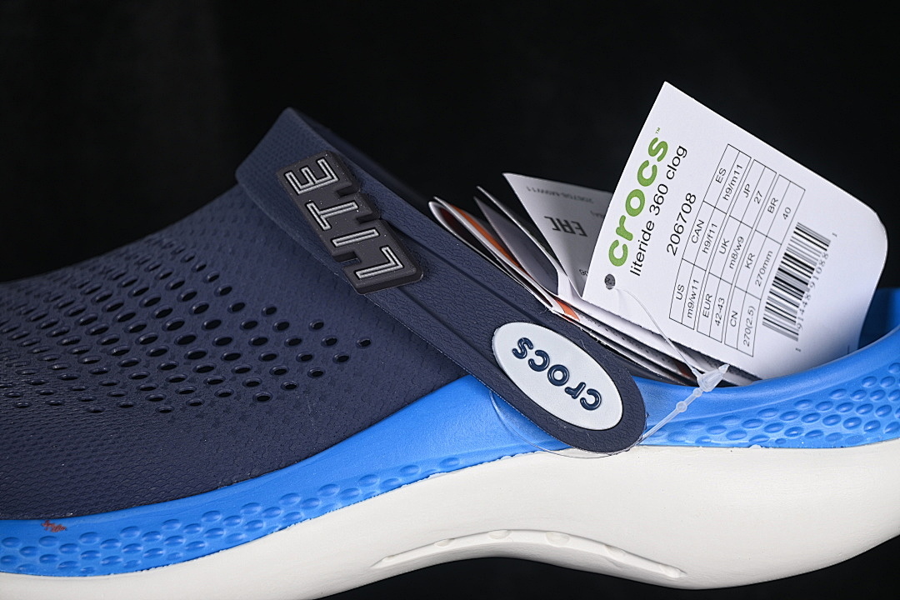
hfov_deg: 27.0
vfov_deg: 18.2
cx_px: 450
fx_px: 1875
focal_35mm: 75
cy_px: 300
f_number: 6.3
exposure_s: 1/60
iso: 160
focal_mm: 50
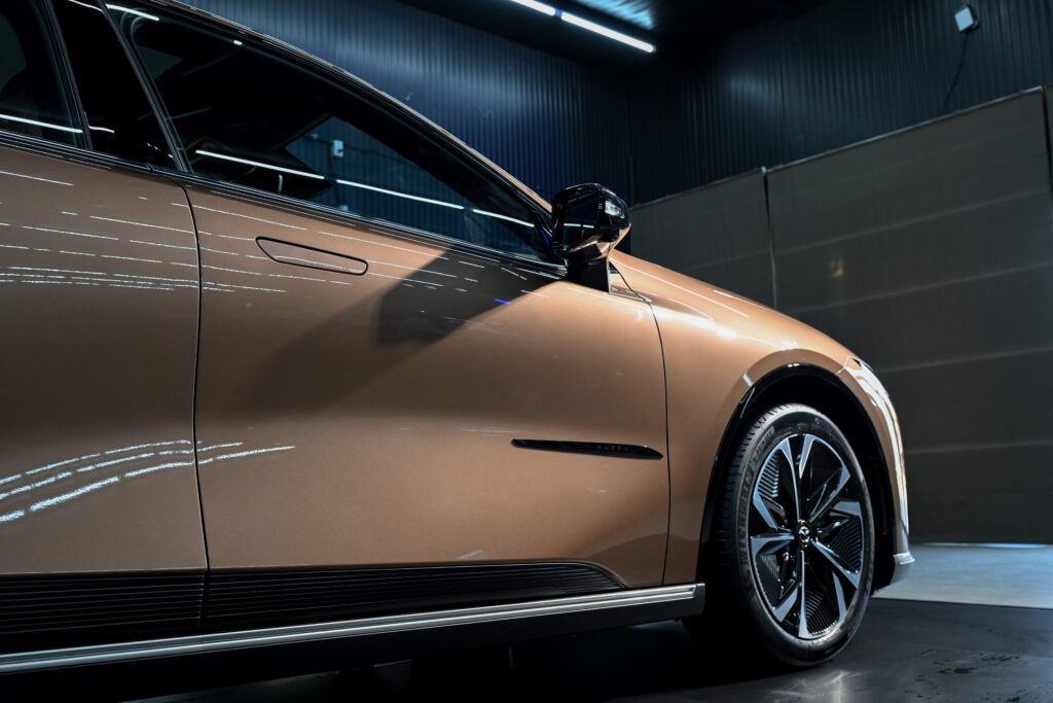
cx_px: 526
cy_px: 352
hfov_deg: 54.4
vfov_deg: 37.9
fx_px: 1024
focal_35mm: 35
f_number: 5
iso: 1250
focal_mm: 35
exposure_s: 1/125
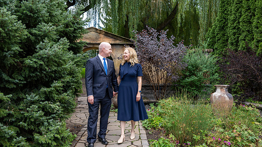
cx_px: 133
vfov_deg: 41.5
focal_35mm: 28
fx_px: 195
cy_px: 81
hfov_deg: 67.9
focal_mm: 24
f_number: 4
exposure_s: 1/400
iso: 200
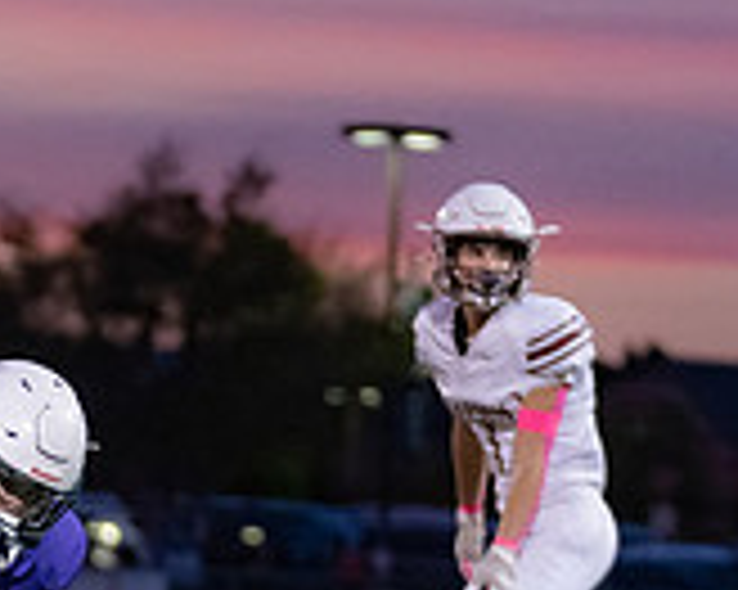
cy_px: 612
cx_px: -274
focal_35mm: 453
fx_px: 9889
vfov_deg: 3.4
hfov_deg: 4.3
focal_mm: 109
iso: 4000
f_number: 2.8
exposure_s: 1/1250
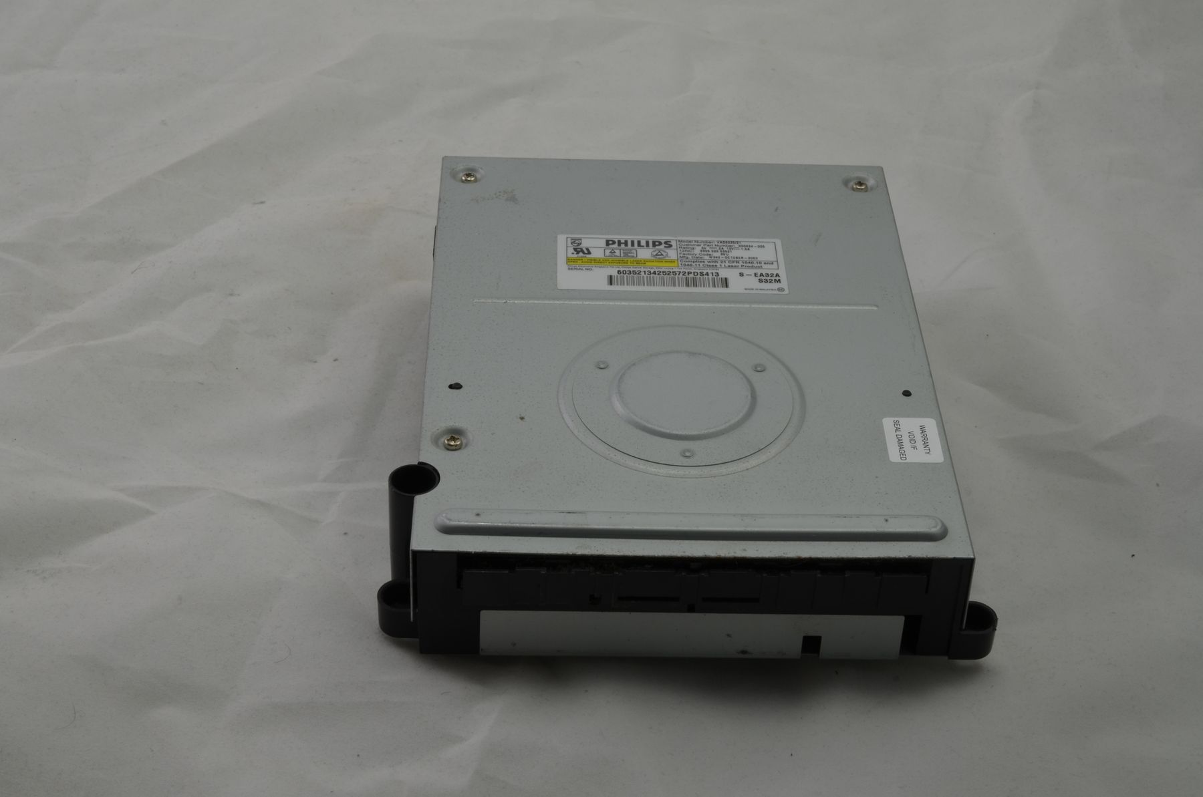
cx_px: 602
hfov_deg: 33.5
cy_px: 398
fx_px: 2001
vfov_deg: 22.5
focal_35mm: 60
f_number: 20
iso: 100
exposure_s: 1/3
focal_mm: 40
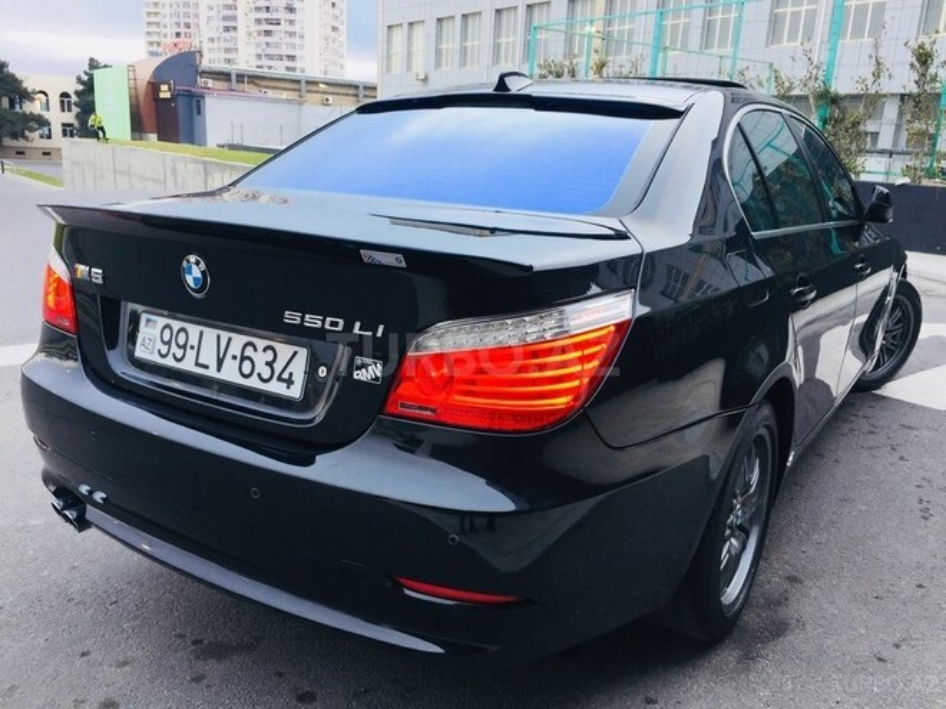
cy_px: 354
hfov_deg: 61.7
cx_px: 473
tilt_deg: -14.9
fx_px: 793
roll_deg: -3.2
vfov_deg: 48.2
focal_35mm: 29
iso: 50
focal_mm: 4.15
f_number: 2.2
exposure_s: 1/100
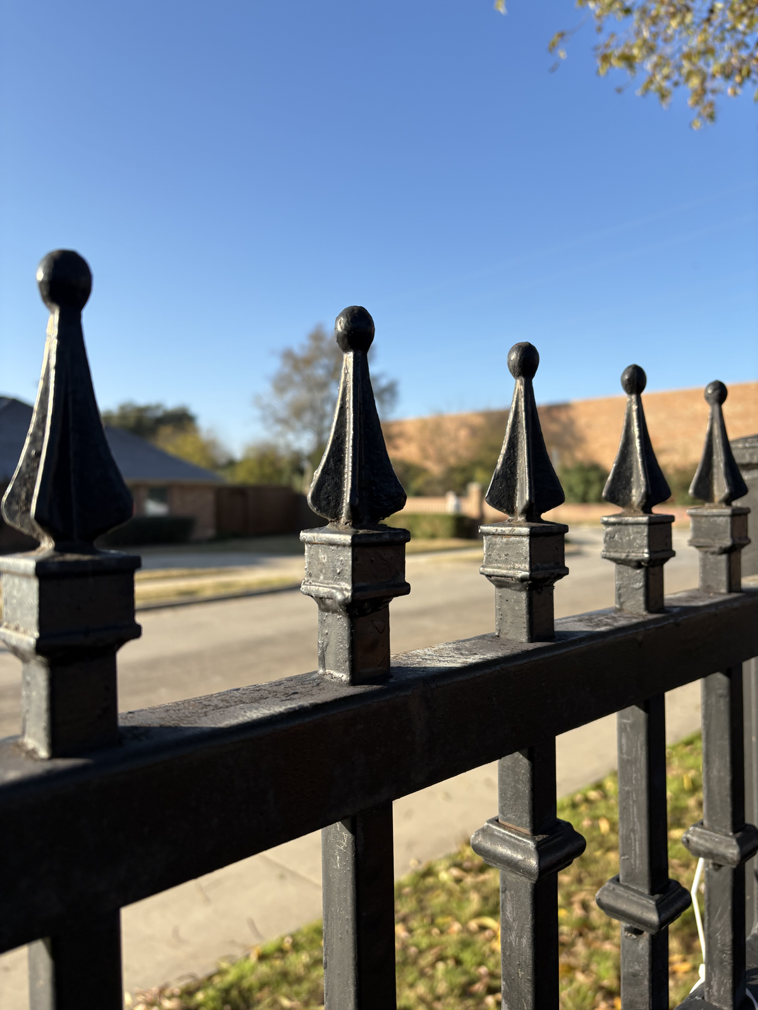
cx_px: 379
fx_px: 759
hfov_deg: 53.1
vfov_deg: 67.3
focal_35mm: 26
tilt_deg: +2.0
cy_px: 505
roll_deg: +1.7
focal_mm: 5.96
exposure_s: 1/1799
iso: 50
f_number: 1.6
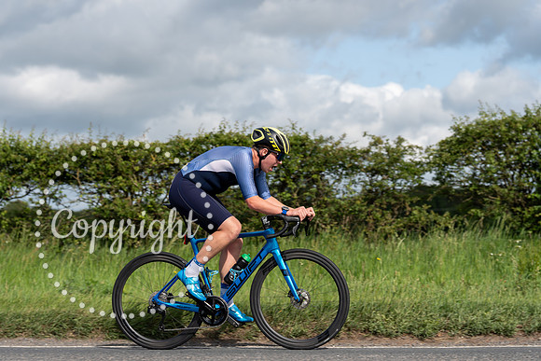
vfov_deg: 19.5
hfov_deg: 28.8
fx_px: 1052
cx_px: 270
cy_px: 180
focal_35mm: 70
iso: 100
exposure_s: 1/1000
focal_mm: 70
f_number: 3.5
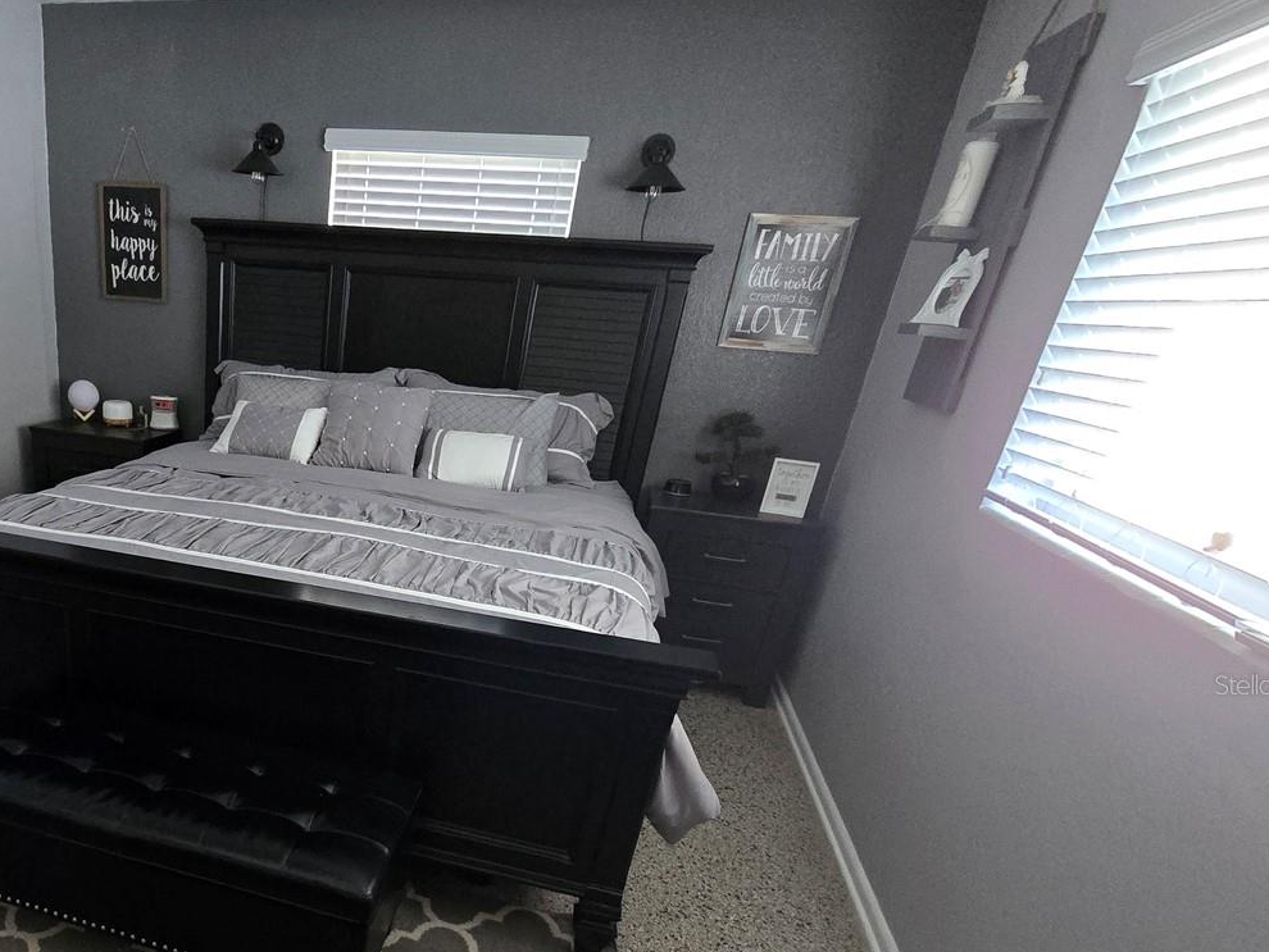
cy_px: 684
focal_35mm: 21
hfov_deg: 73.2
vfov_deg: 60.8
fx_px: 770
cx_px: 310
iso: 1250
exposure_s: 1/60
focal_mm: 2.2
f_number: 2.2
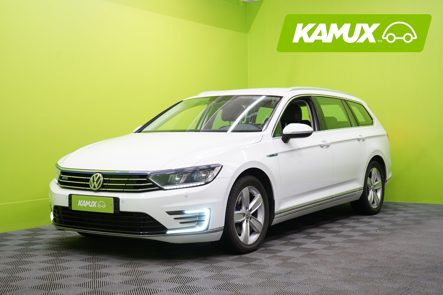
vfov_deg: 26.5
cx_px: 222
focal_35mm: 51
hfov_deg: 38.9
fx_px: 628
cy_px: 148
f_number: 5
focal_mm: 51
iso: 400
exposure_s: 1/30
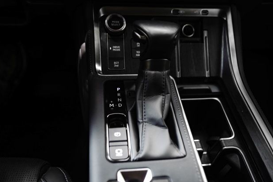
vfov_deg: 40.0
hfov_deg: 57.2
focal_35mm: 33
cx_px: 135
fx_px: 250
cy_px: 92
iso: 800
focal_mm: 32
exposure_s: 1/250
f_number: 2.8
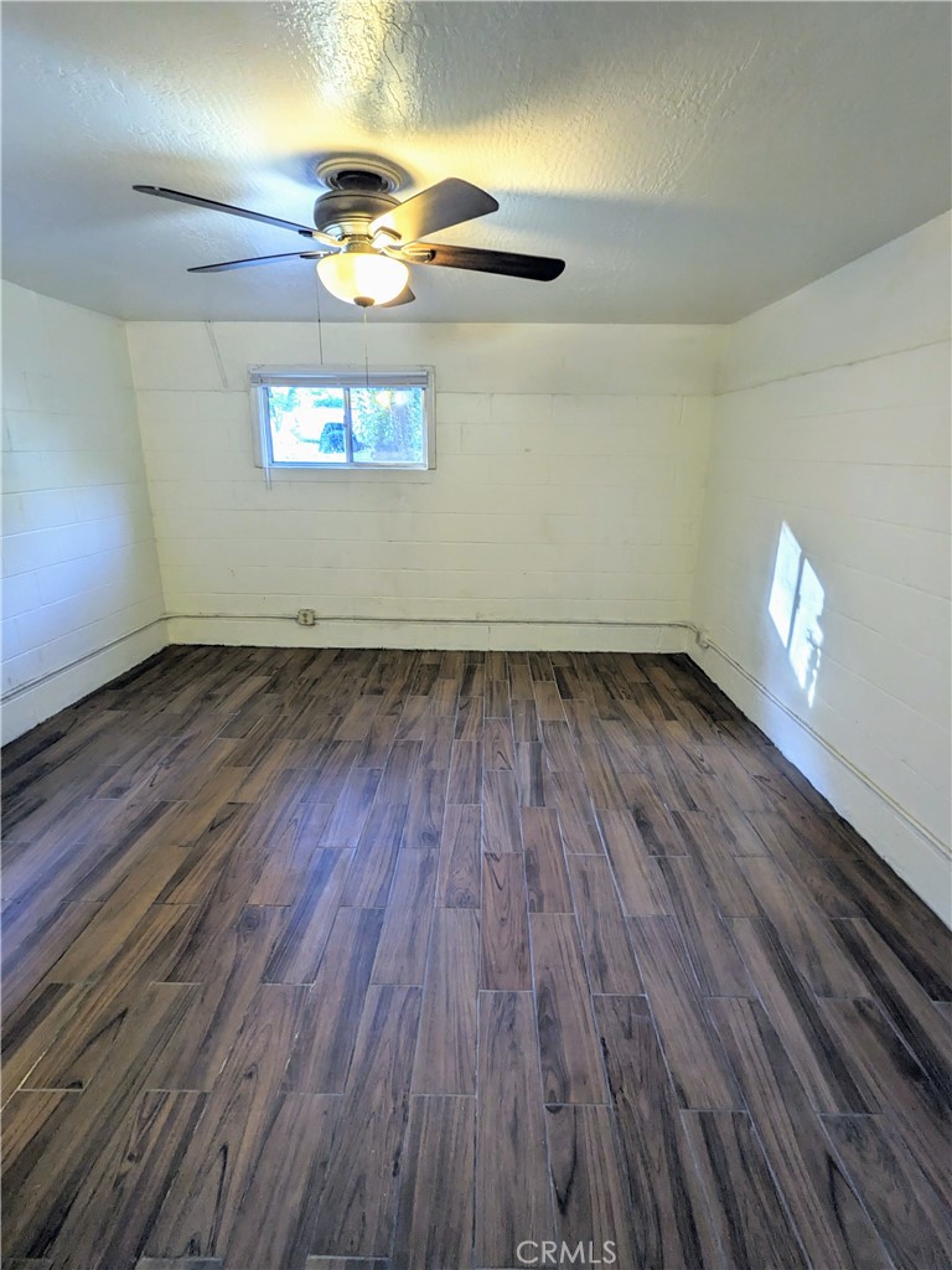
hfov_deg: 78.1
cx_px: 476
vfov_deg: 94.5
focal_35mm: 16
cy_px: 635
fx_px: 587
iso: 85
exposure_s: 1/24
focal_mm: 2.22
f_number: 2.2
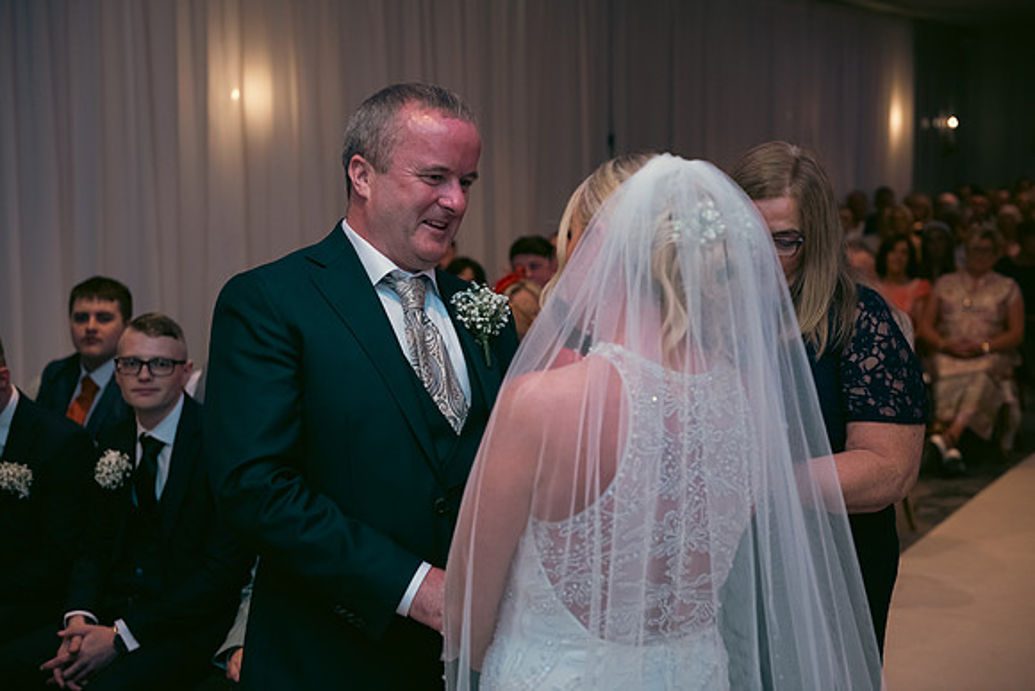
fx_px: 1582
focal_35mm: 55
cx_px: 518
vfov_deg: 24.6
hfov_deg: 36.2
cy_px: 346
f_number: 3.5
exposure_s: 1/160
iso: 800
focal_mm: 55
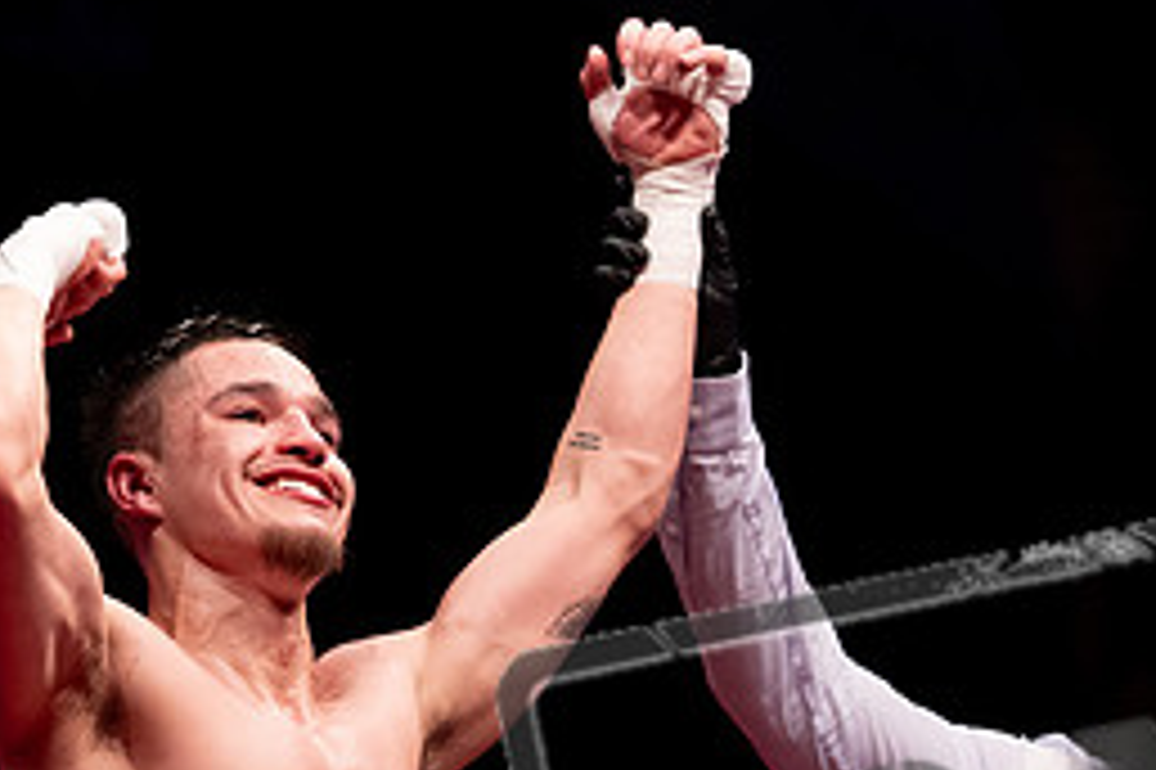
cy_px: 727
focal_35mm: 208
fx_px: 6675
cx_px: 508
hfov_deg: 9.9
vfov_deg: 6.6
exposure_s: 1/1000
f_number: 2.5
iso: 4000
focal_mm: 92
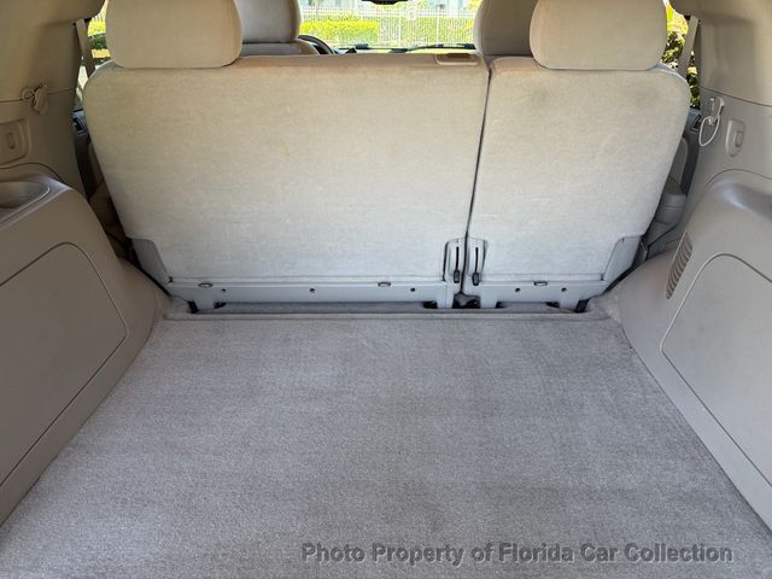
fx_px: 535
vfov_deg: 56.8
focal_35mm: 24
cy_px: 290
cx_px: 386
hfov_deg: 71.6
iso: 80
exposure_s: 1/121
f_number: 1.78
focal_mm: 6.76
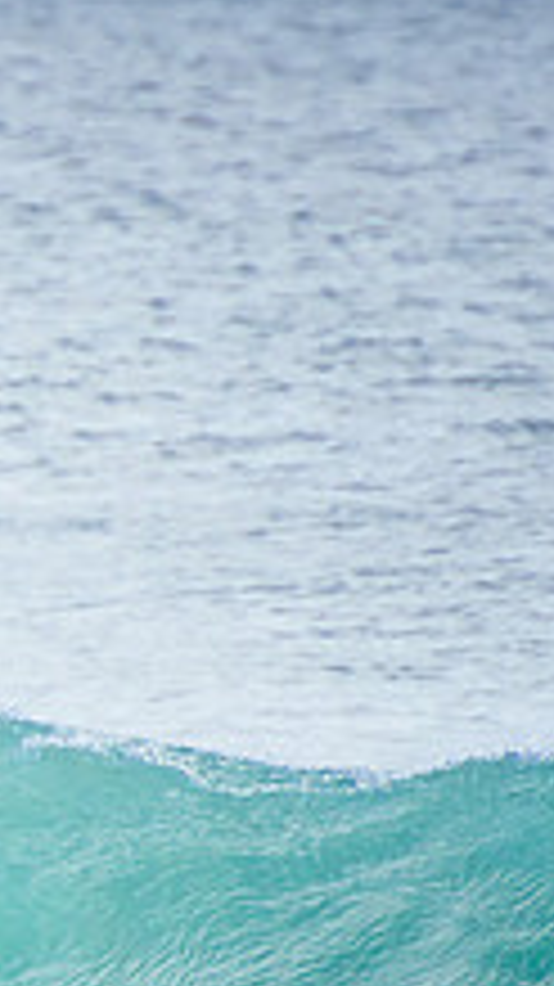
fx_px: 43480
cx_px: -716
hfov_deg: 0.7
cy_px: 772
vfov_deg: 1.3
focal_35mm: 1663
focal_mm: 400
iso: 500
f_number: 5.6
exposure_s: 1/2000
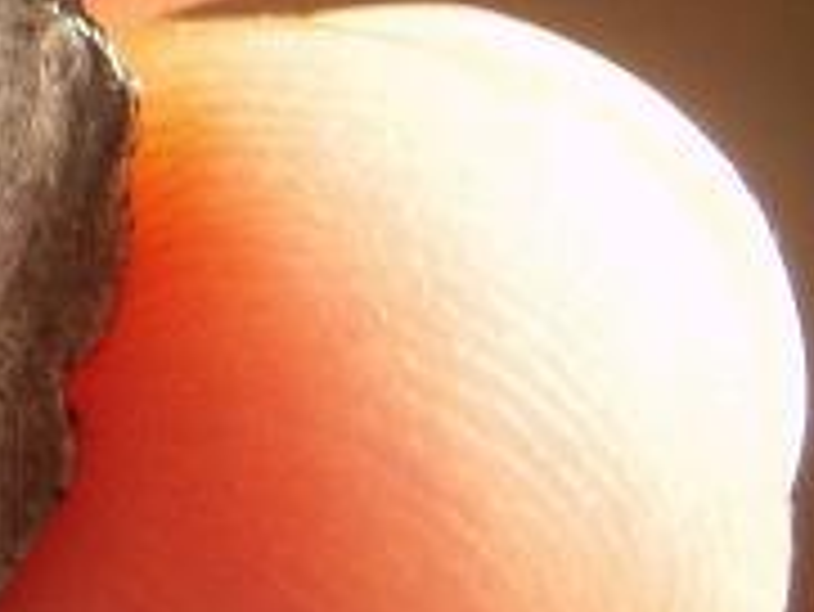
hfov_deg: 8.4
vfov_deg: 6.6
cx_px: -850
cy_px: -302
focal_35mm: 223
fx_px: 5247
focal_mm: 8.3
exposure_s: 1/25
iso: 125
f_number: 3.4
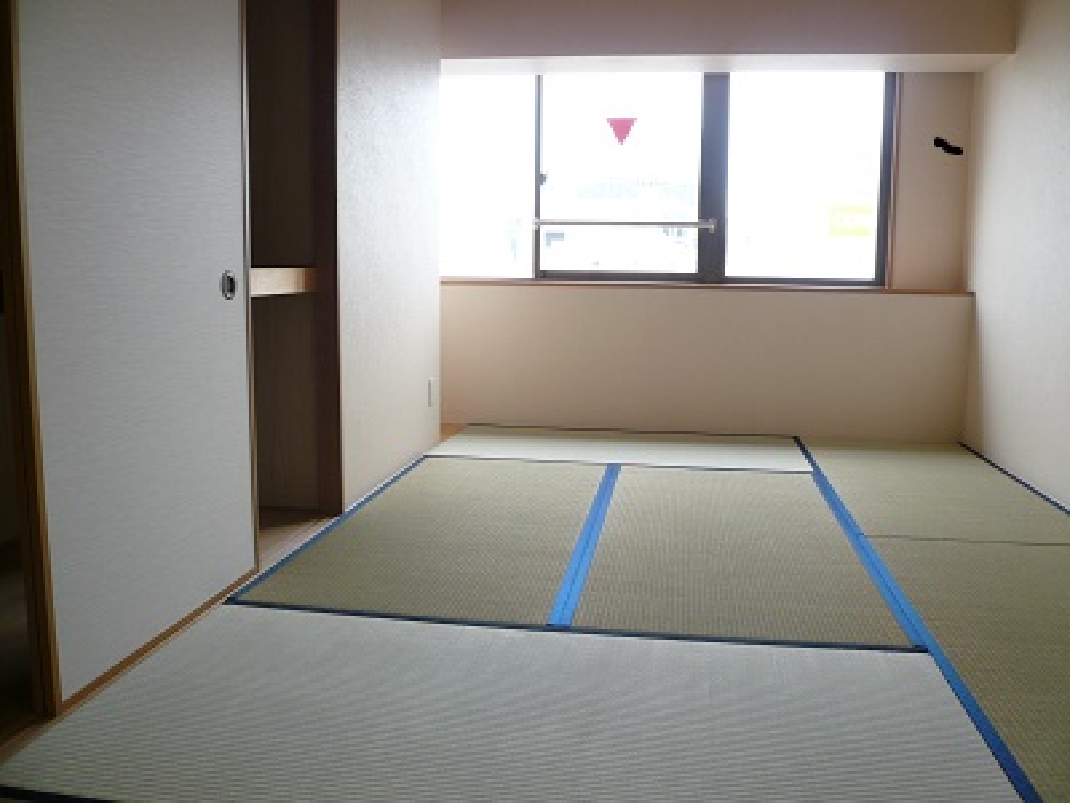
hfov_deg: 63.4
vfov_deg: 49.7
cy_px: 402
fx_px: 865
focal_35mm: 28
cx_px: 535
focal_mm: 4.6
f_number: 2.8
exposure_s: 1/20
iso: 100
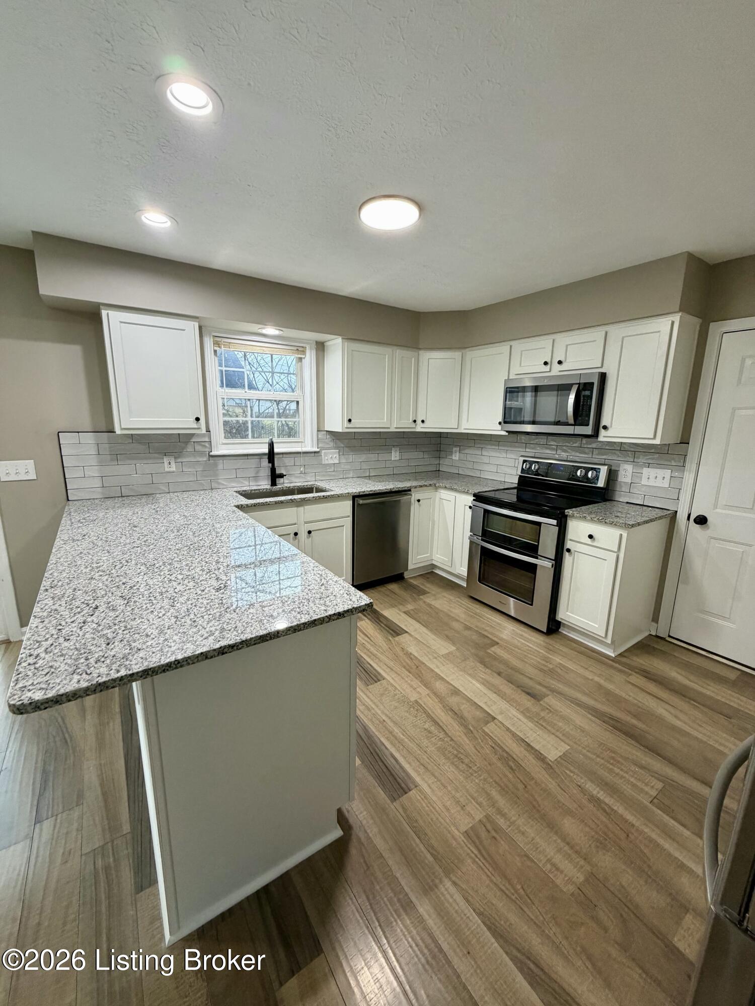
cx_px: 378
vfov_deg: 102.1
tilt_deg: -12.8
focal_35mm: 14
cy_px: 503
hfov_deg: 85.7
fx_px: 407
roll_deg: -1.1
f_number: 2.2
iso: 250
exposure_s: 1/120
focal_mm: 2.22
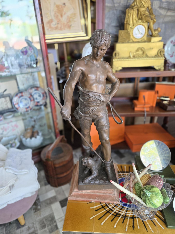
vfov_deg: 73.9
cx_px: 88
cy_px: 117
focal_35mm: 23
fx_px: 155
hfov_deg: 58.9
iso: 320
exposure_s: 1/100
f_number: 1.7
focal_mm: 6.3
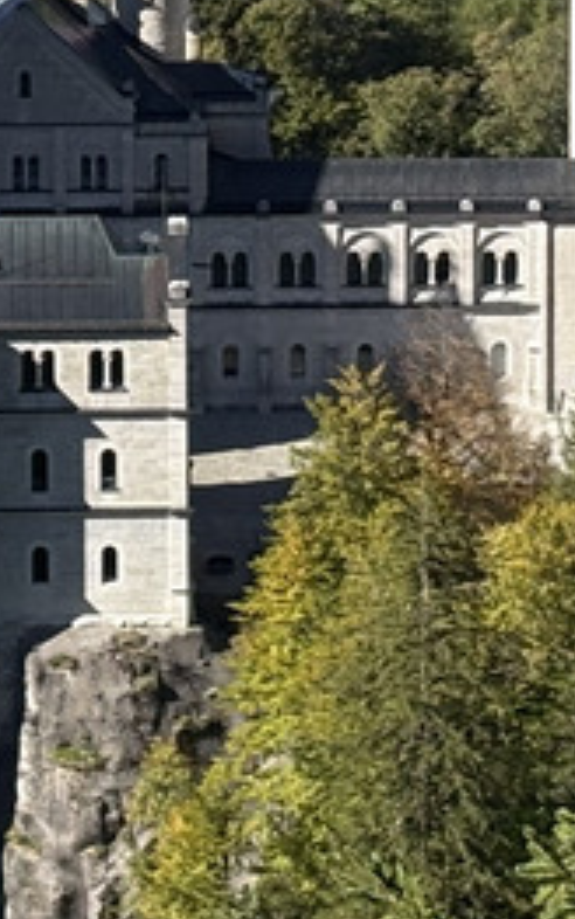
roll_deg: +0.7
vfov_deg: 8.2
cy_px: -351
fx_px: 6311
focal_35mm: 252
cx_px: 60
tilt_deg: -11.9
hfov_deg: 5.2
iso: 32
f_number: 1.6
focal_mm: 5.96
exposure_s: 1/1901
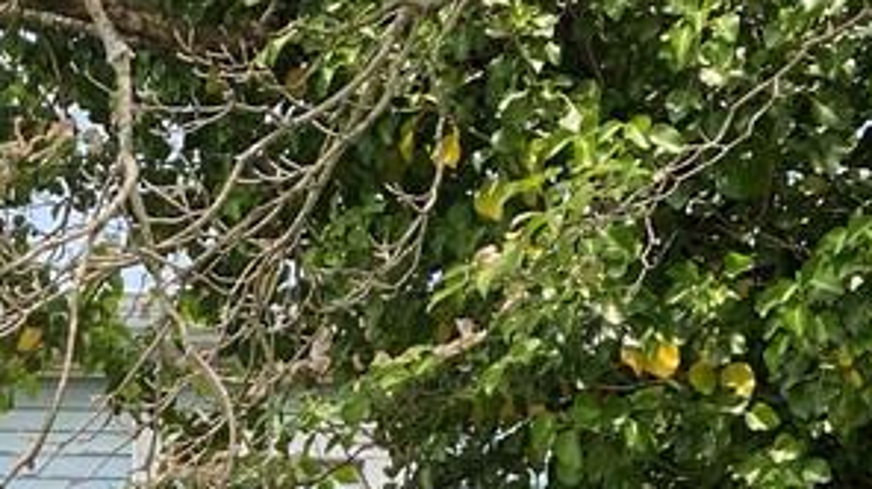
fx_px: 2264
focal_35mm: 98
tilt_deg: +12.9
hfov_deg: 20.5
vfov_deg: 10.8
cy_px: 1102
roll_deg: -2.2
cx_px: -147
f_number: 1.8
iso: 32
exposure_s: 1/724
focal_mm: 4.25
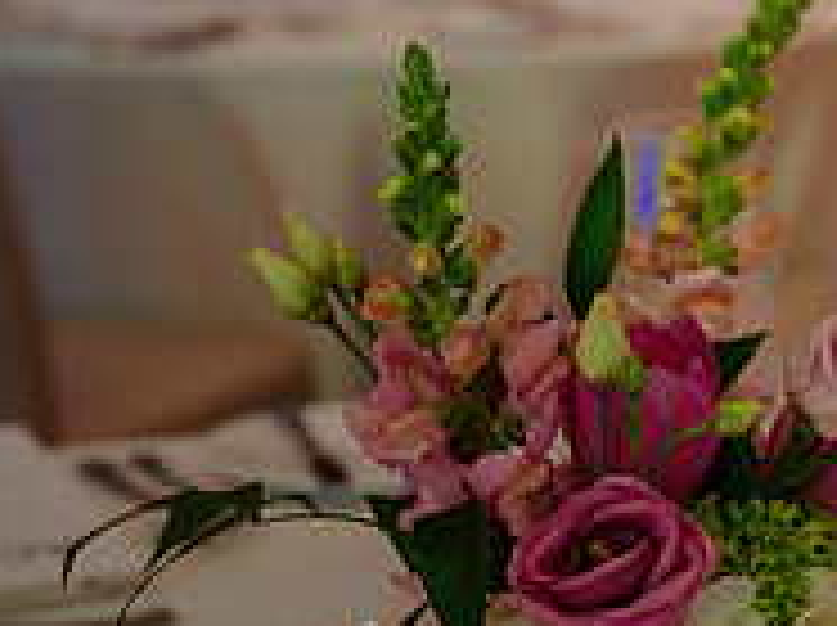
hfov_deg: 14.7
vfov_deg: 11.2
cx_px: 840
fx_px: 3188
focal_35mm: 132
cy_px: 96
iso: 800
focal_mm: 40
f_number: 3.5
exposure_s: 1/40
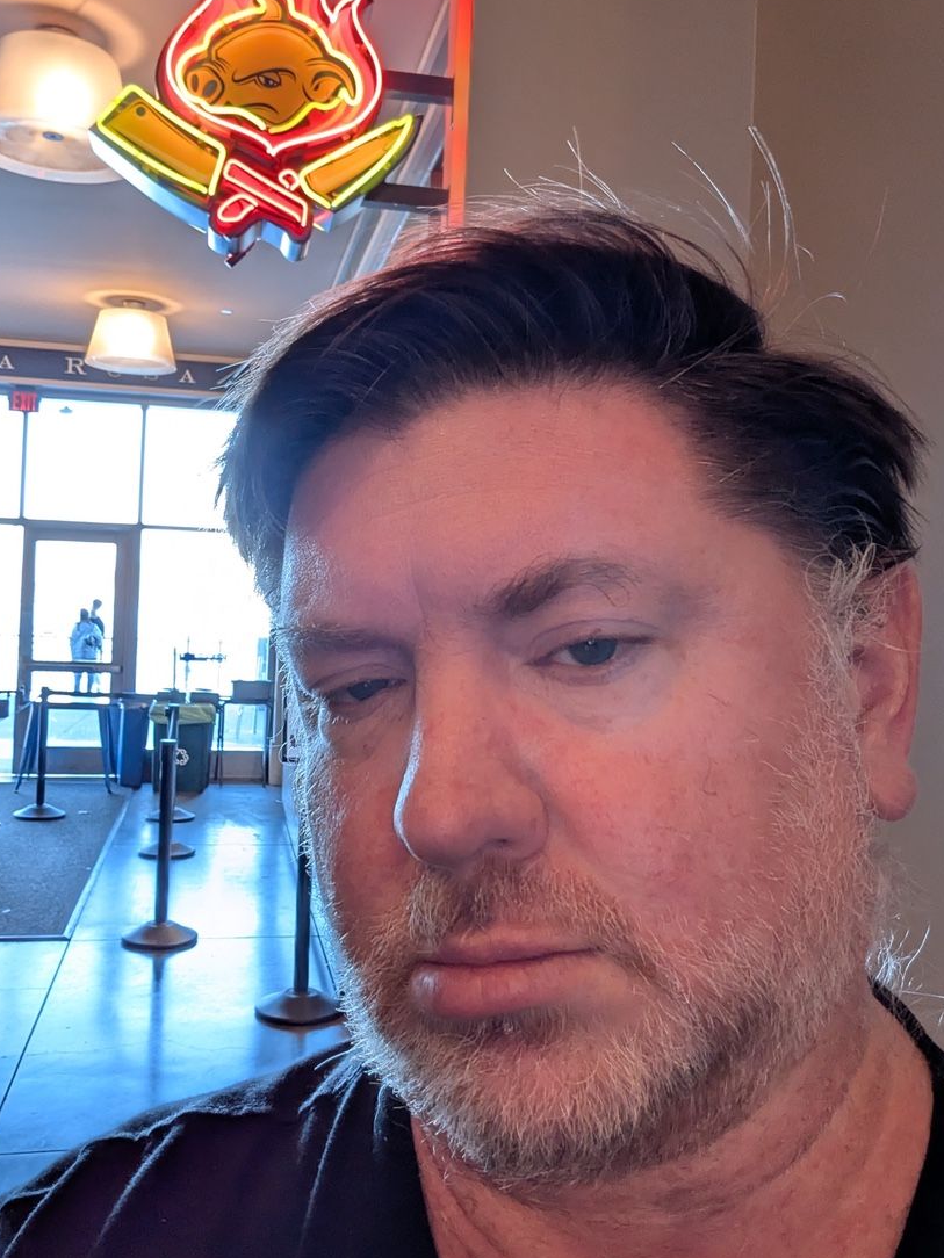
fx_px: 1127
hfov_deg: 45.4
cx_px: 456
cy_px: 577
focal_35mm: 31
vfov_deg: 58.3
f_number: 2.2
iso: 54
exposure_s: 1/40
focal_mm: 2.74
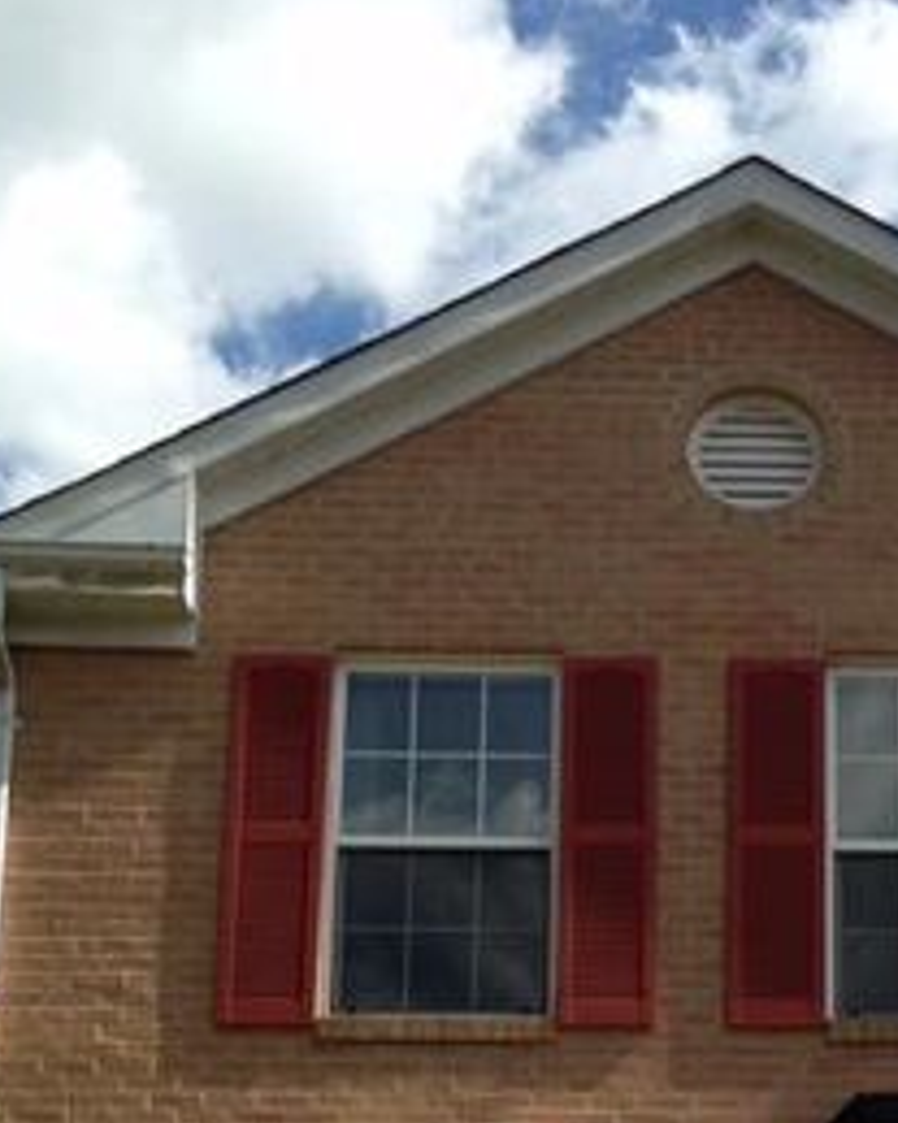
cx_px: 746
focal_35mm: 83
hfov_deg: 18.3
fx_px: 2759
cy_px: 1047
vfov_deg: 22.4
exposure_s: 1/1550
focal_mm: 4.13
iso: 50
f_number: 2.4
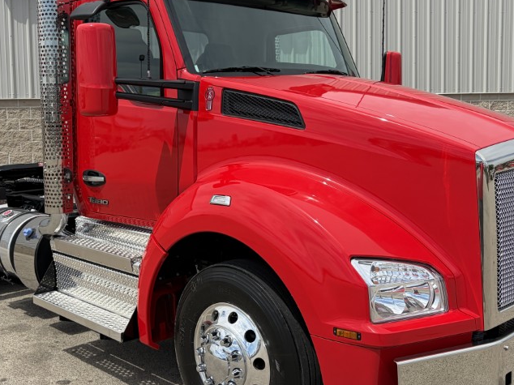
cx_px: 223
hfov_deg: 44.7
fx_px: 623
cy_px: 171
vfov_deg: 34.3
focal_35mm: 42
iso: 50
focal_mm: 5.96
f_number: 1.6
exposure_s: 1/3125
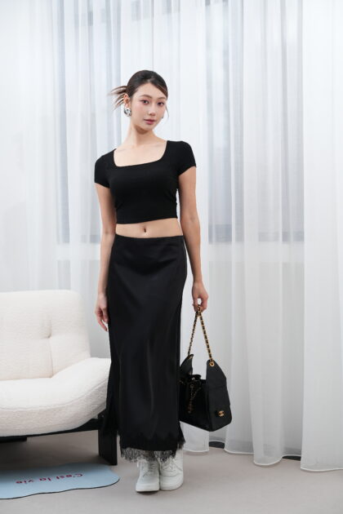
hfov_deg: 25.1
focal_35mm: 54
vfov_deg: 36.9
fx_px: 772
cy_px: 257
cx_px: 172
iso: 250
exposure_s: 1/200
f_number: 5
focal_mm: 54
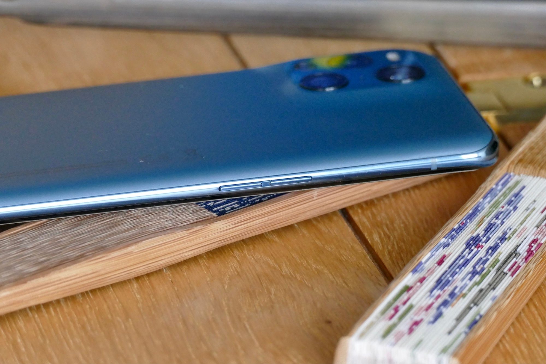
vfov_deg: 4.4
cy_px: 182
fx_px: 4701
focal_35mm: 310
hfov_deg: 6.6
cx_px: 273
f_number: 5
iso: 1600
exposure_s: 1/60
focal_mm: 112.95
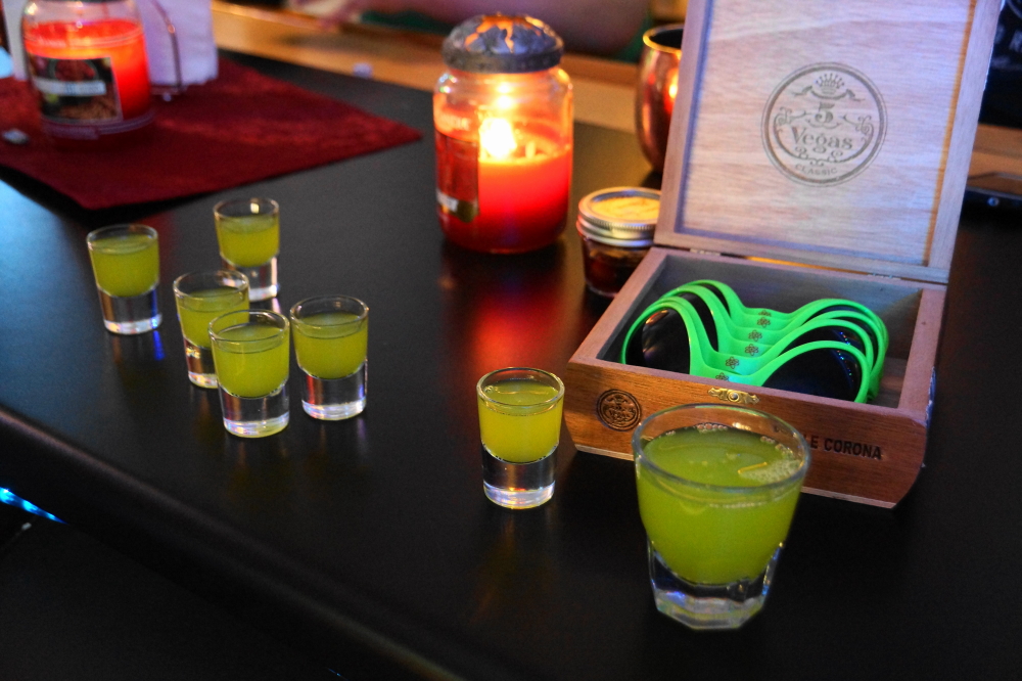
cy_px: 340
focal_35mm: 45
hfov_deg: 43.6
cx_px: 511
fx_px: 1277
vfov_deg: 29.8
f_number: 4
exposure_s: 1/25
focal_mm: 30
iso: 1600
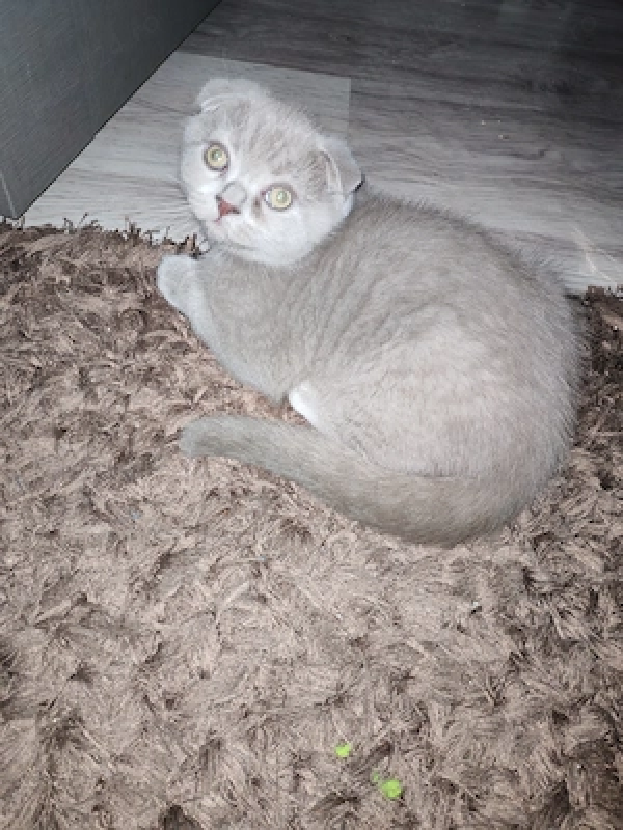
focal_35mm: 27
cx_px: 312
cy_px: 415
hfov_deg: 51.4
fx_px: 648
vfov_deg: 65.3
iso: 1250
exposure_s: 1/50
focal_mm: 5.52
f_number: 1.95
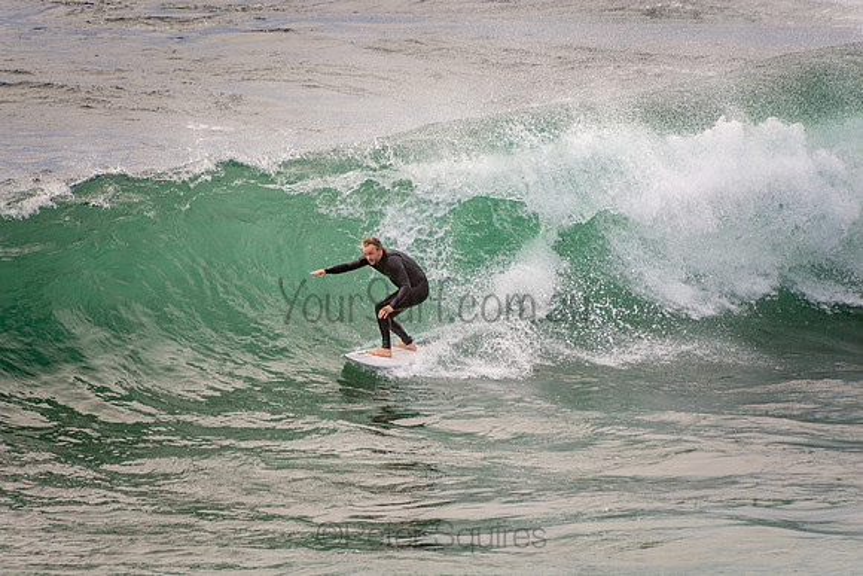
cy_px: 288
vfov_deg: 2.3
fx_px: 14386
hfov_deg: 3.4
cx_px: 432
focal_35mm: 600
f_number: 5.6
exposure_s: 1/800
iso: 450
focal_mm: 400
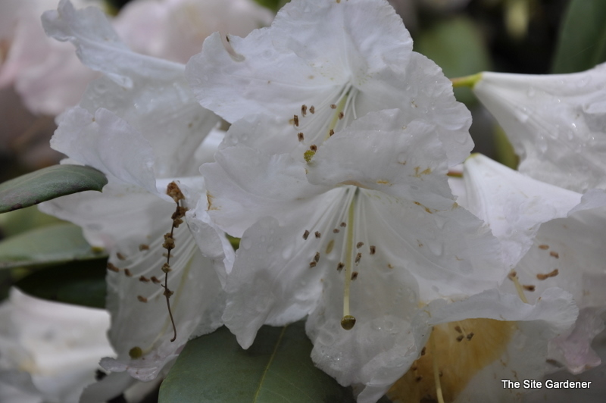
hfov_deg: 13.1
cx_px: 303
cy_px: 202
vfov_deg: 8.7
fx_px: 2649
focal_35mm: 158
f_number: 9
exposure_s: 1/320
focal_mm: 105
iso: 200
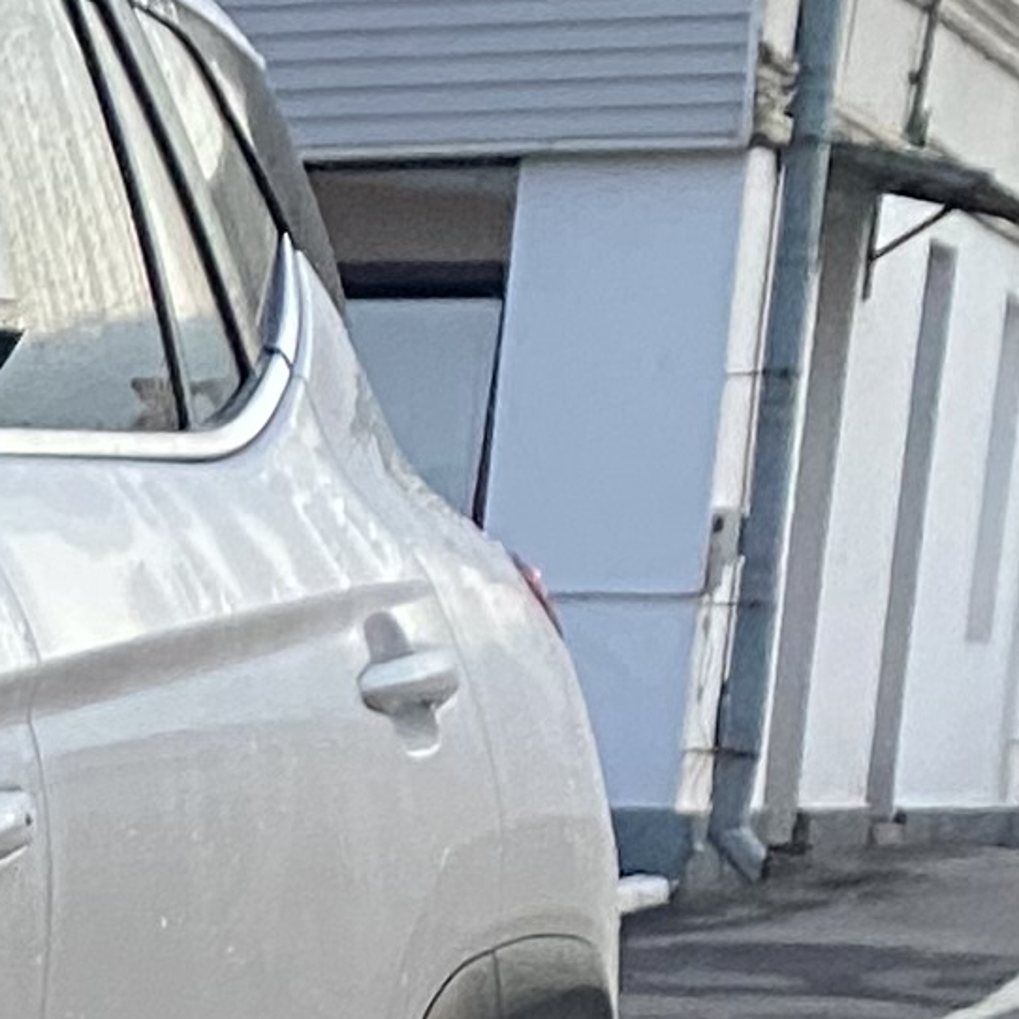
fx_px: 5695
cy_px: 1581
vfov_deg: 9.9
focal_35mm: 171
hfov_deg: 8.5
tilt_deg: -7.2
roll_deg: +0.2
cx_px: -2100
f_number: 1.8
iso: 250
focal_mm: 4.25
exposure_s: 1/56
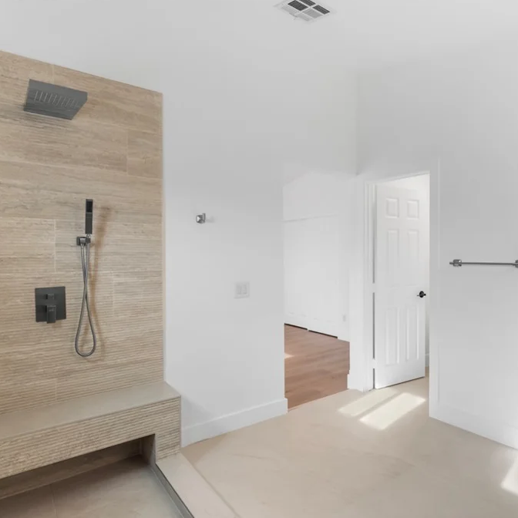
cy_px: 260
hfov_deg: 69.0
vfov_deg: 69.6
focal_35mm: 22
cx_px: 308
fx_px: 372
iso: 400
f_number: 8
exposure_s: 1/500
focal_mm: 17
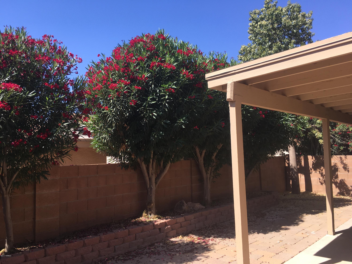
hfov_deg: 61.7
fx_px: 295
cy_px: 132
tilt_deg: +3.2
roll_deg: +0.7
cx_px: 176
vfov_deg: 48.2
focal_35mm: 29
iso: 25
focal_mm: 4.15
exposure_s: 1/725
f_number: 2.2
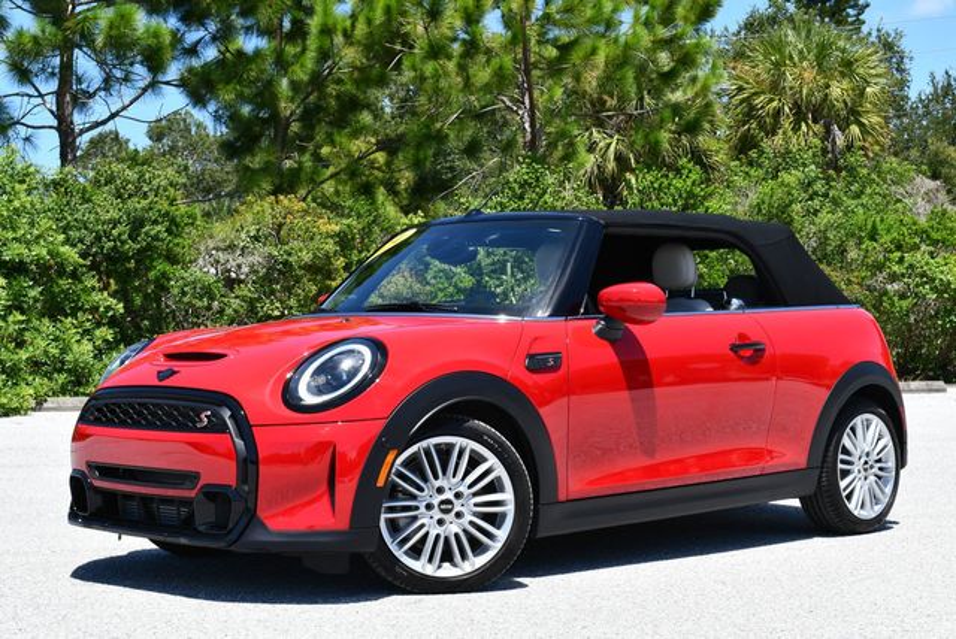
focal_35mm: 64
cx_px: 478
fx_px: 1701
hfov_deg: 31.4
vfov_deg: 21.3
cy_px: 320
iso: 160
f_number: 8
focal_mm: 32
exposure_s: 1/250
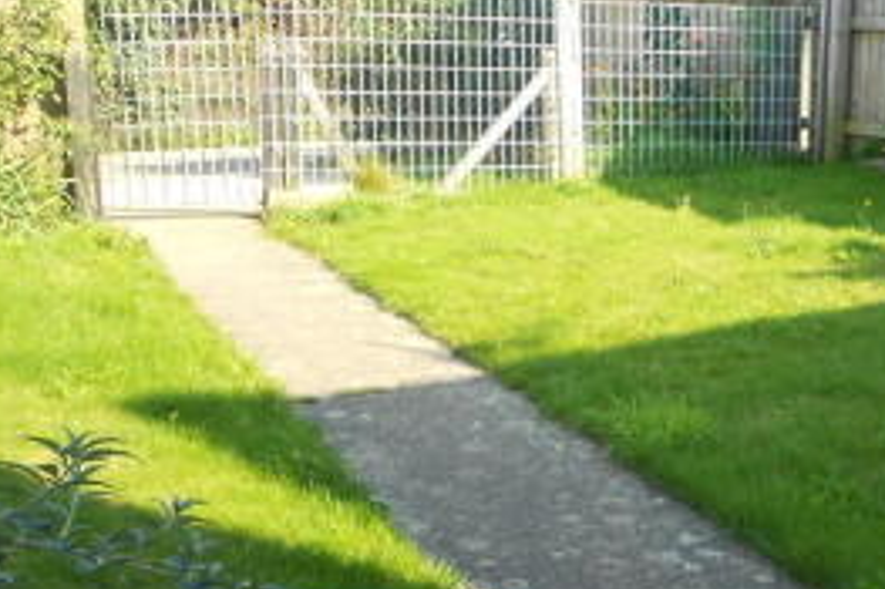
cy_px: 429
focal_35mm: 60
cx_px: 675
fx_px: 1474
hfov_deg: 32.7
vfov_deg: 22.4
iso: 80
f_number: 3.2
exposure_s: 1/200
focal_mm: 4.6
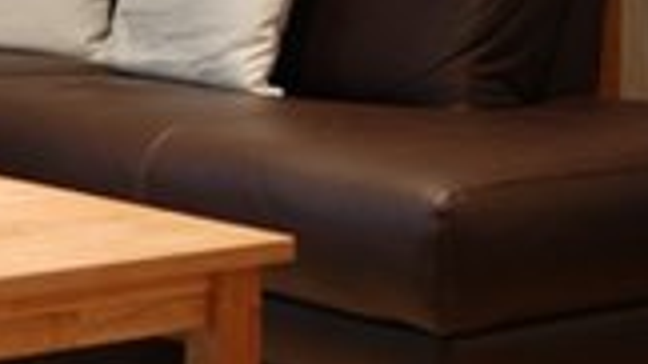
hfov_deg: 12.7
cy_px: 20
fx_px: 2800
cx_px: -226
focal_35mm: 163
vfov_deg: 7.4
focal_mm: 28
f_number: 3.3
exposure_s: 1/6
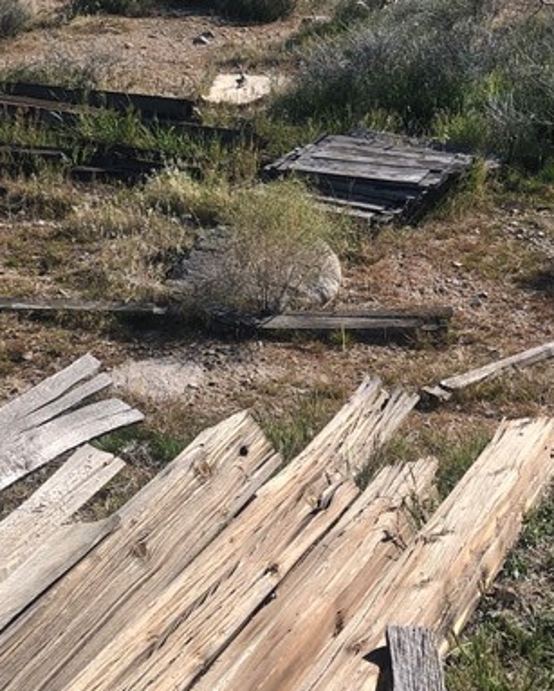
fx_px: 1494
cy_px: 88
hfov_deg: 21.0
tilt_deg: -6.0
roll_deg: -0.8
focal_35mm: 73
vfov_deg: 25.4
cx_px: 276
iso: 20
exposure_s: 1/2208
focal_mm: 4
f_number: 1.8
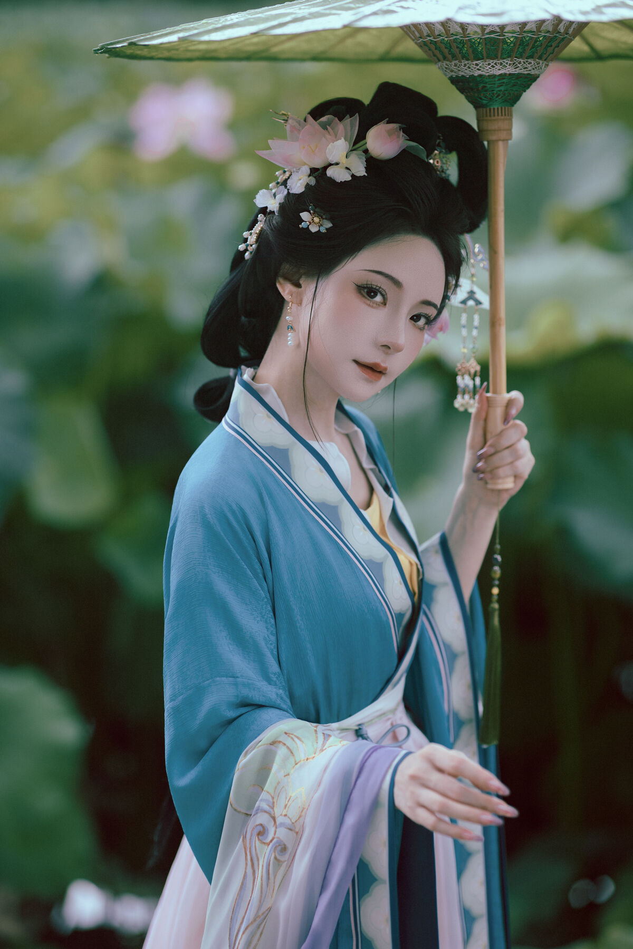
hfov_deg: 16.1
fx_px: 2242
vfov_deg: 23.9
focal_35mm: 85
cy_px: 474
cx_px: 316
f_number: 2
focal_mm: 85
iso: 200
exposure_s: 1/500
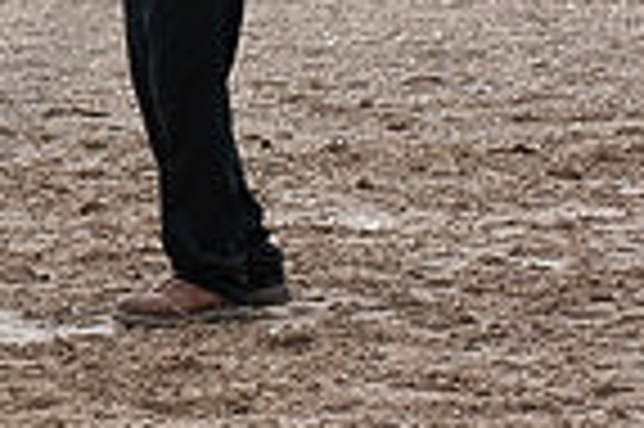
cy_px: -277
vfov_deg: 3.2
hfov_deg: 4.8
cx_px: -419
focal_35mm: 424
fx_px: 7576
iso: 1400
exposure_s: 1/1600
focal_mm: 120
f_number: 5.6
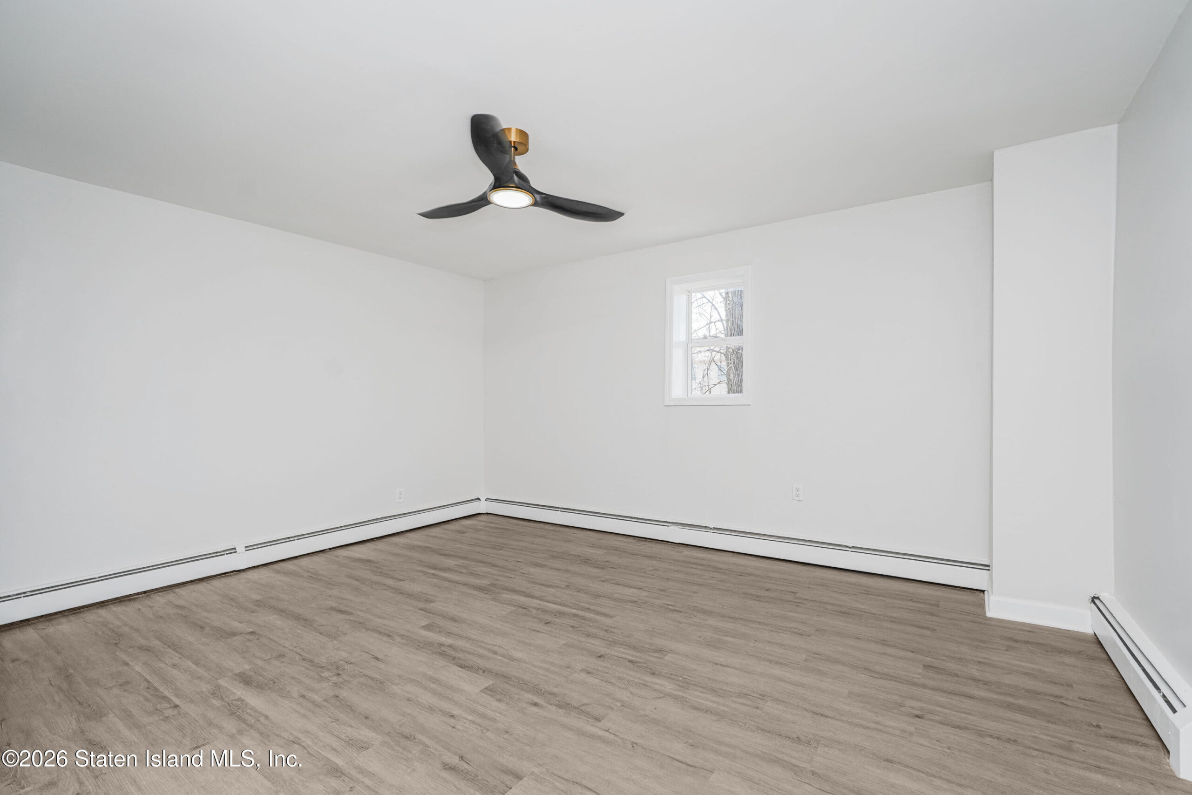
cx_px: 596
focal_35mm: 16
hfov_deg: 96.7
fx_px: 530
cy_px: 398
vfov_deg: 73.8
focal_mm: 16
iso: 50
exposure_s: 1/50
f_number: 5
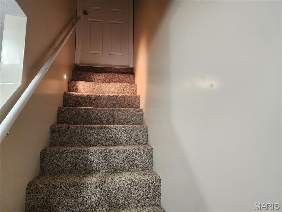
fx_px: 187
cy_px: 106
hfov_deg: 73.9
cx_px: 141
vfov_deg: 58.9
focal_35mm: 23
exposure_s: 1/120
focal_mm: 6.4
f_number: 1.8
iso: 500
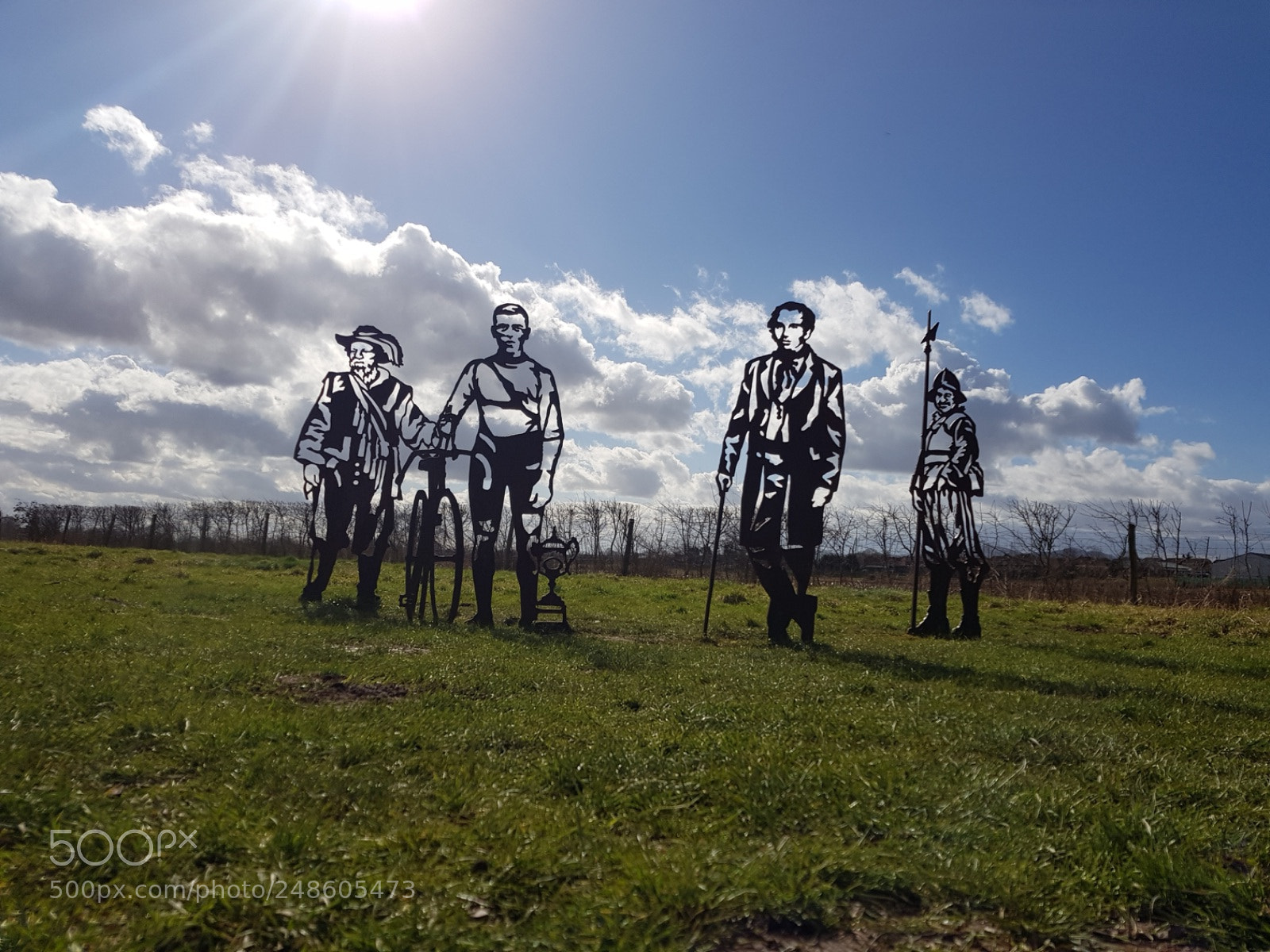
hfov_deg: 67.3
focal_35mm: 26
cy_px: 476
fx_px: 954
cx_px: 635
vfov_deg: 53.1
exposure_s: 1/7664
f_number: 1.7
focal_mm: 4.2
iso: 40
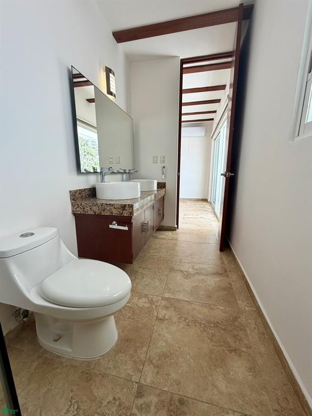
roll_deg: +0.1
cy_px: 208
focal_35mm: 14
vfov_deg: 102.1
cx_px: 156
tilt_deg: -10.8
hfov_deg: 85.7
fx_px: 168
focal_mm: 2.22
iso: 100
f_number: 2.2
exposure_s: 1/121
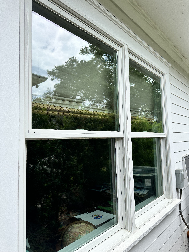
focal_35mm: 24
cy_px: 126
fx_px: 175
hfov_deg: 56.8
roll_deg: +0.6
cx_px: 94
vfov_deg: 71.6
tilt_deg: +4.9
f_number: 1.78
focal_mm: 6.86
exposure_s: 1/1339
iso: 80
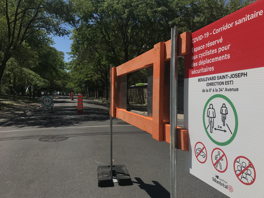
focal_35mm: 28
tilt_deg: -0.7
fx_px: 214
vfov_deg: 49.7
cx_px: 132
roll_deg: -0.7
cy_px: 99
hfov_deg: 63.4
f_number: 1.8
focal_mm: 3.99
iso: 25
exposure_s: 1/5650
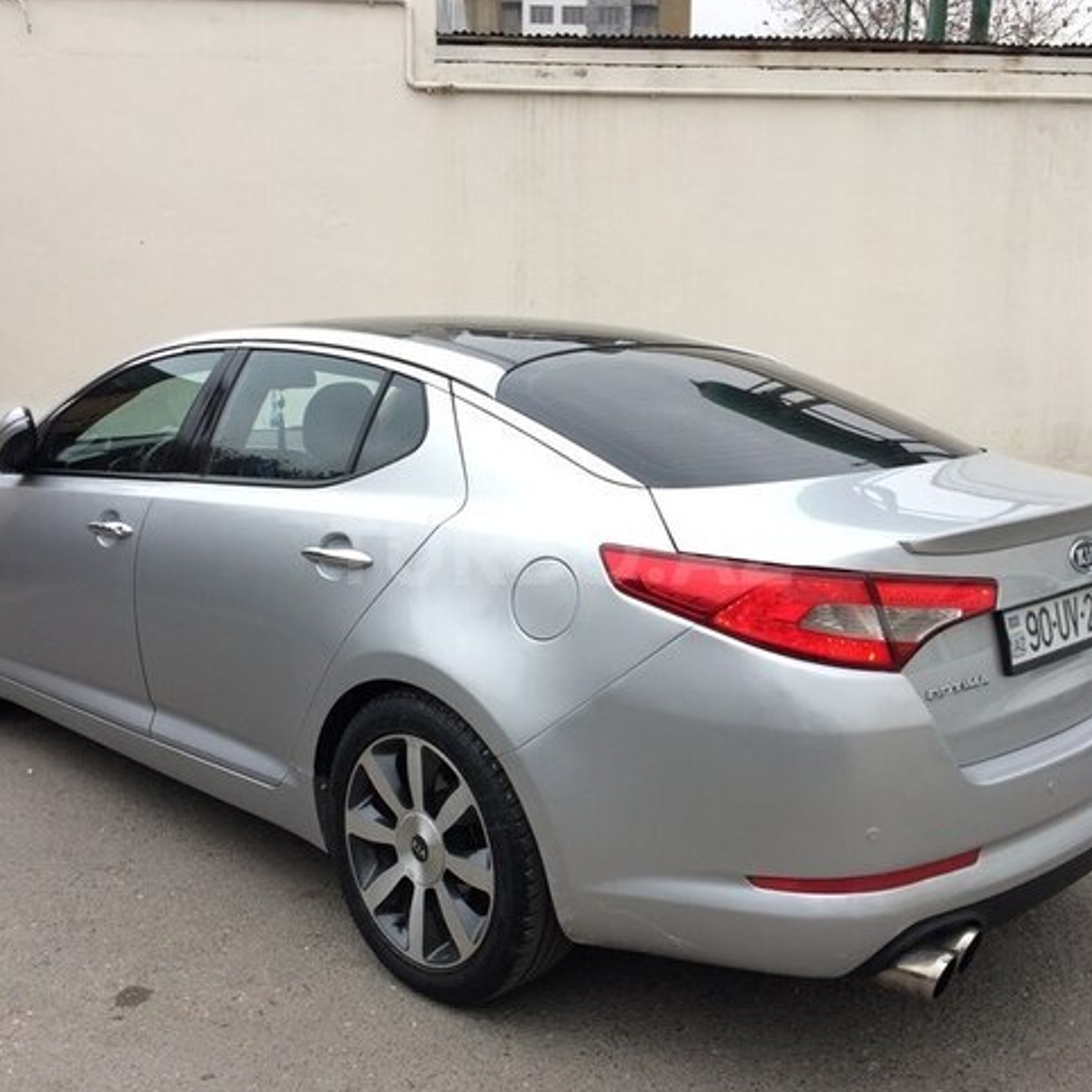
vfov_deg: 47.2
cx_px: 561
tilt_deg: -11.6
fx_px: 1249
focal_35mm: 35
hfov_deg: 47.2
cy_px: 551
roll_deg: -0.2
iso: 40
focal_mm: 4.15
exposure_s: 1/100
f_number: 2.2
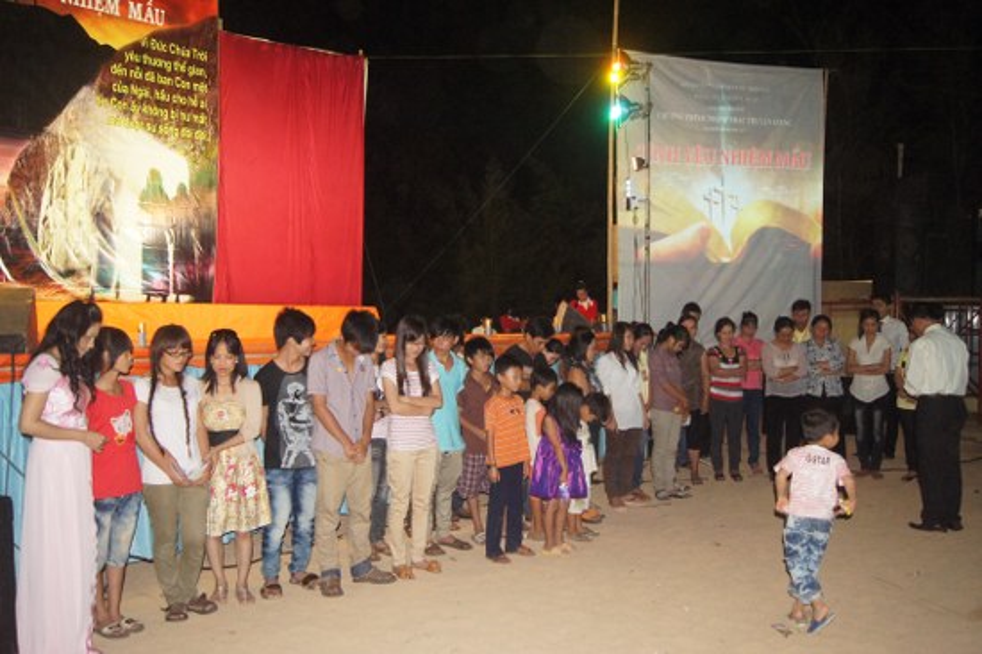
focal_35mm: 30
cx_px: 491
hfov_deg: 62.0
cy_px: 327
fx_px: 818
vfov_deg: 43.6
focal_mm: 20
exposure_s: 1/60
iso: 1600
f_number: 4
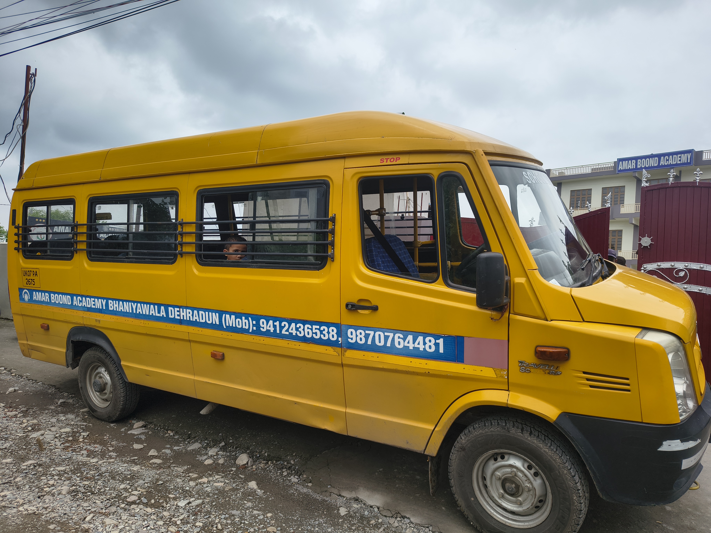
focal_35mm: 24
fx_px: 493
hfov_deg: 71.6
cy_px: 266
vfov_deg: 56.8
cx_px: 356
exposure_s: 1/2332
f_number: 1.8
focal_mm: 5.56
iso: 101
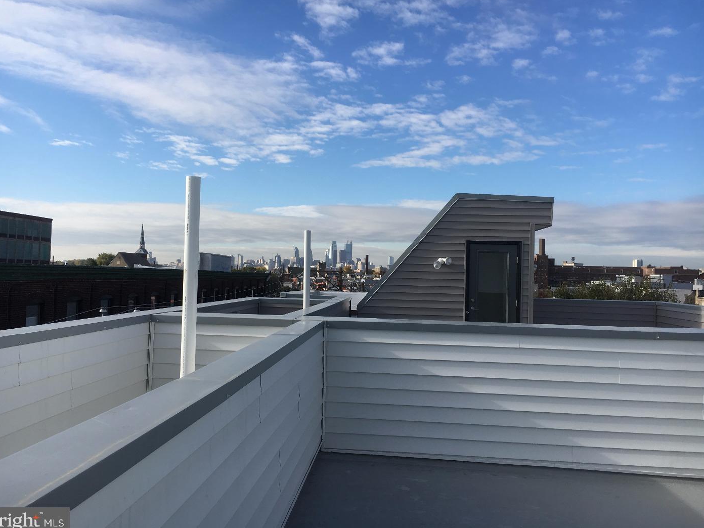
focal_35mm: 30
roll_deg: -1.0
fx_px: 610
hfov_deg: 60.0
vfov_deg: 46.8
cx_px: 345
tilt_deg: +2.6
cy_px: 263
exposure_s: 1/1570
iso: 25
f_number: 2.2
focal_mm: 4.15
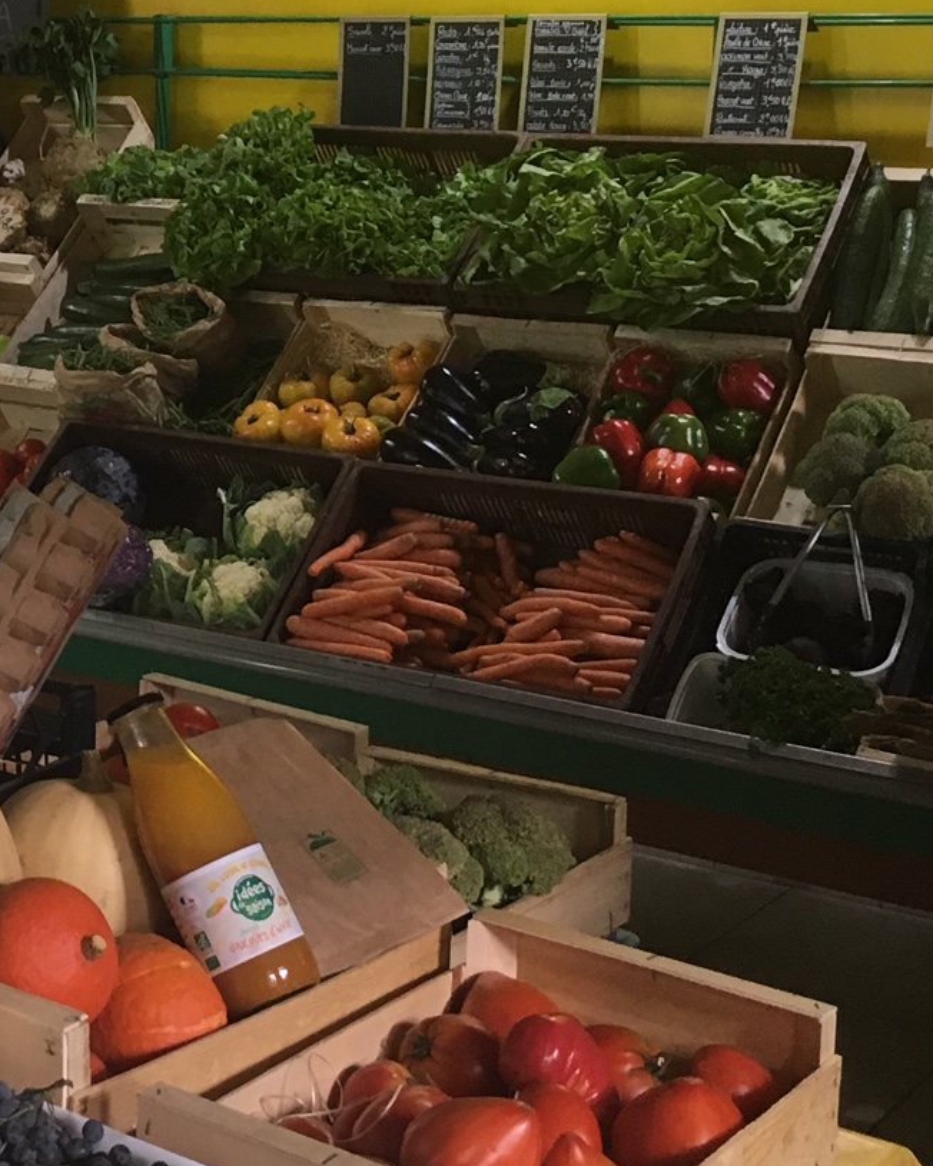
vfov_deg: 26.7
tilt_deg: -5.0
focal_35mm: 70
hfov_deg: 20.6
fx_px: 2416
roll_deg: +0.2
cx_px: -139
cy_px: 262
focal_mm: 4.15
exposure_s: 1/33
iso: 64
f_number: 2.2
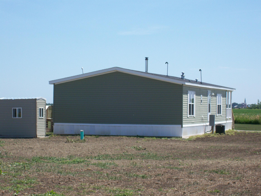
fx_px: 814
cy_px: 98
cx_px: 130
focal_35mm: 108
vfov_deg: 13.7
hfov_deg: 18.2
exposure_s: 1/574
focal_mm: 18
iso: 80
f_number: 4.8
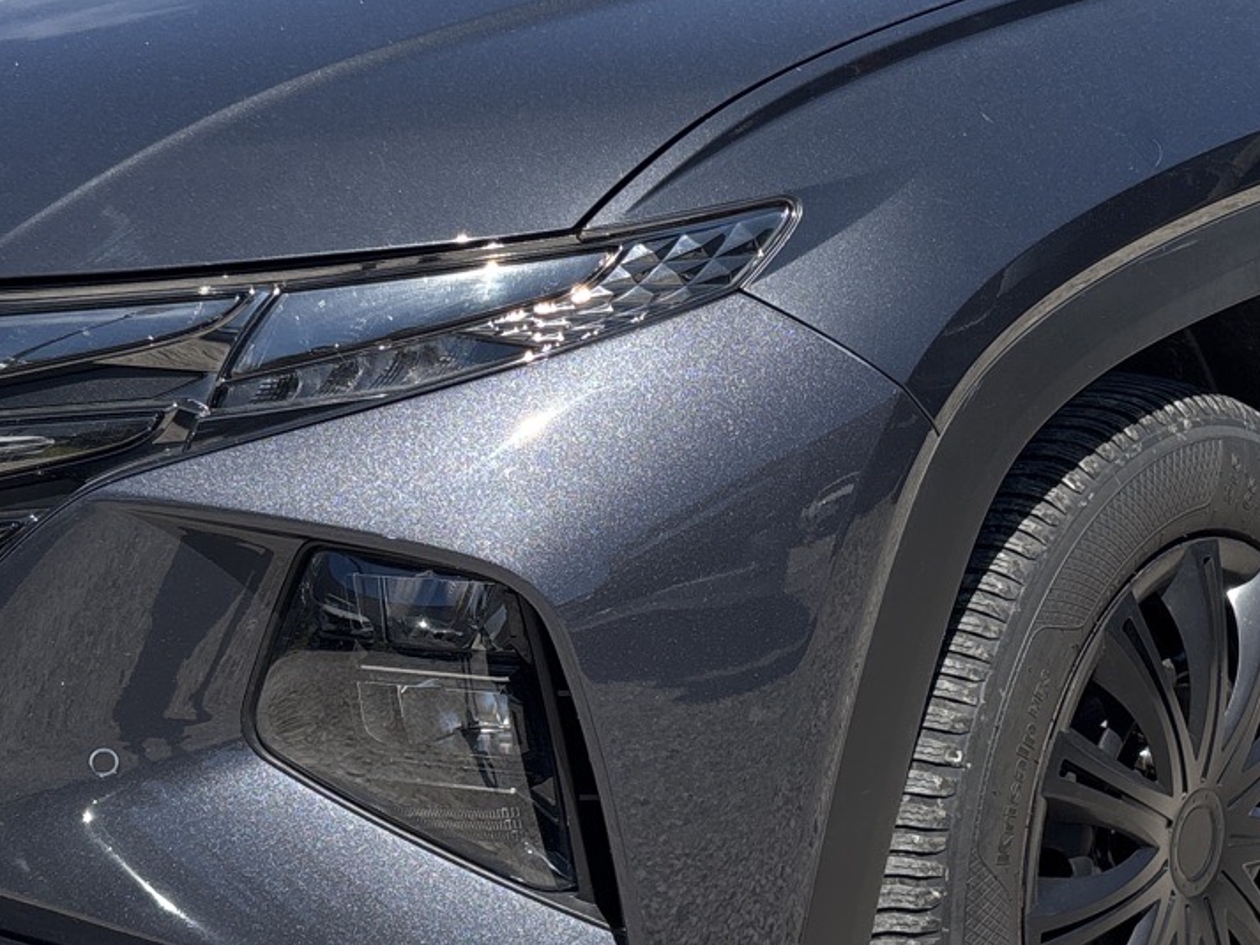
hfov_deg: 27.8
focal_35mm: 70
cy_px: 420
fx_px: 2548
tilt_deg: -10.7
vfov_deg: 21.0
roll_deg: +1.8
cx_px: 592
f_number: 1.6
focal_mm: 5.96
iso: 50
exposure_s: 1/3650
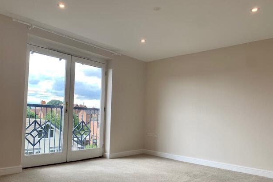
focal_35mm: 28
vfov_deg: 46.2
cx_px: 132
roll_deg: -2.9
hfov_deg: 65.5
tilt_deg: +2.0
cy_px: 106
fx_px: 212
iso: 25
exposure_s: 1/144
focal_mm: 4.25
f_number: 1.8
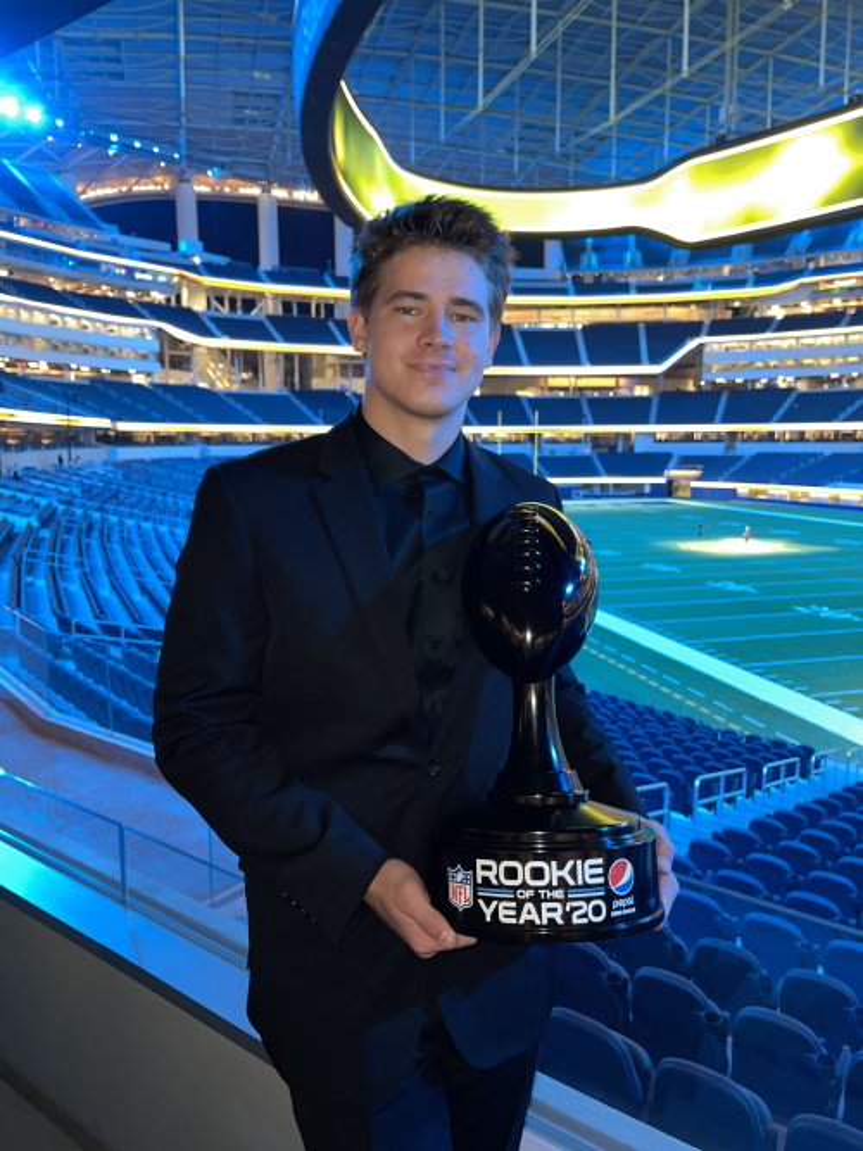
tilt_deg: -8.4
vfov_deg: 67.3
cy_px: 576
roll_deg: +0.7
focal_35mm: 26
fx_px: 865
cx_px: 432
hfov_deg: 53.0
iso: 100
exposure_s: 1/8
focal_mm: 5.1
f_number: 1.6
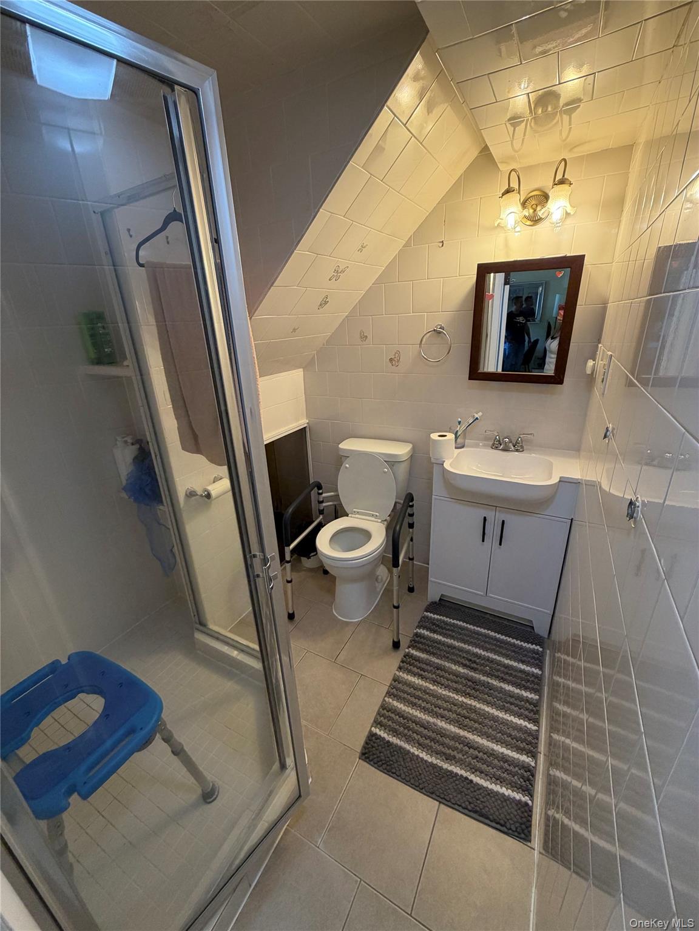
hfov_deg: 85.7
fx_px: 377
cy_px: 466
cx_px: 350
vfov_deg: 102.1
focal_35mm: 14
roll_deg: +3.2
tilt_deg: -20.5
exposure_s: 1/120
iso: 250
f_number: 2.2
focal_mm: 2.22
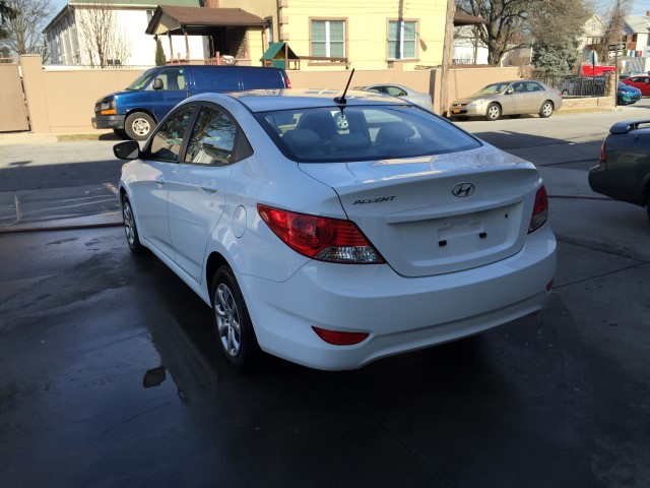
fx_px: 545
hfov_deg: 61.7
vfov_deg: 48.2
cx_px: 325
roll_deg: +0.9
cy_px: 244
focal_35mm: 29
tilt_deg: -15.0
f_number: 2.2
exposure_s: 1/1199
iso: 32
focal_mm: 4.15
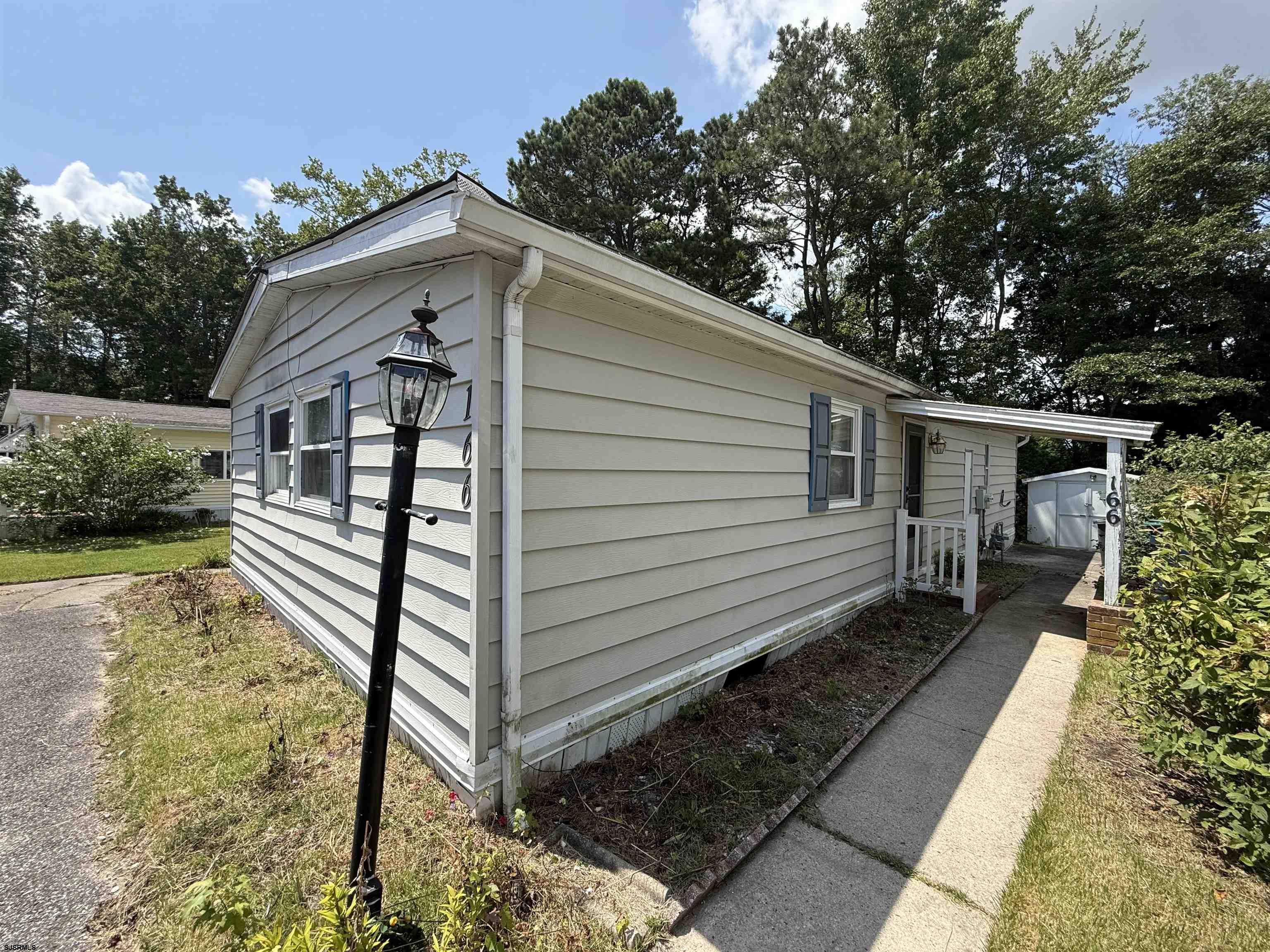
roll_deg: -1.4
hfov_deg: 102.1
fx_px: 514
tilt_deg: -0.4
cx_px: 635
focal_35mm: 14
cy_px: 476
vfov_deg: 85.7
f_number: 2.2
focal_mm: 2.22
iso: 50
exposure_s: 1/1399
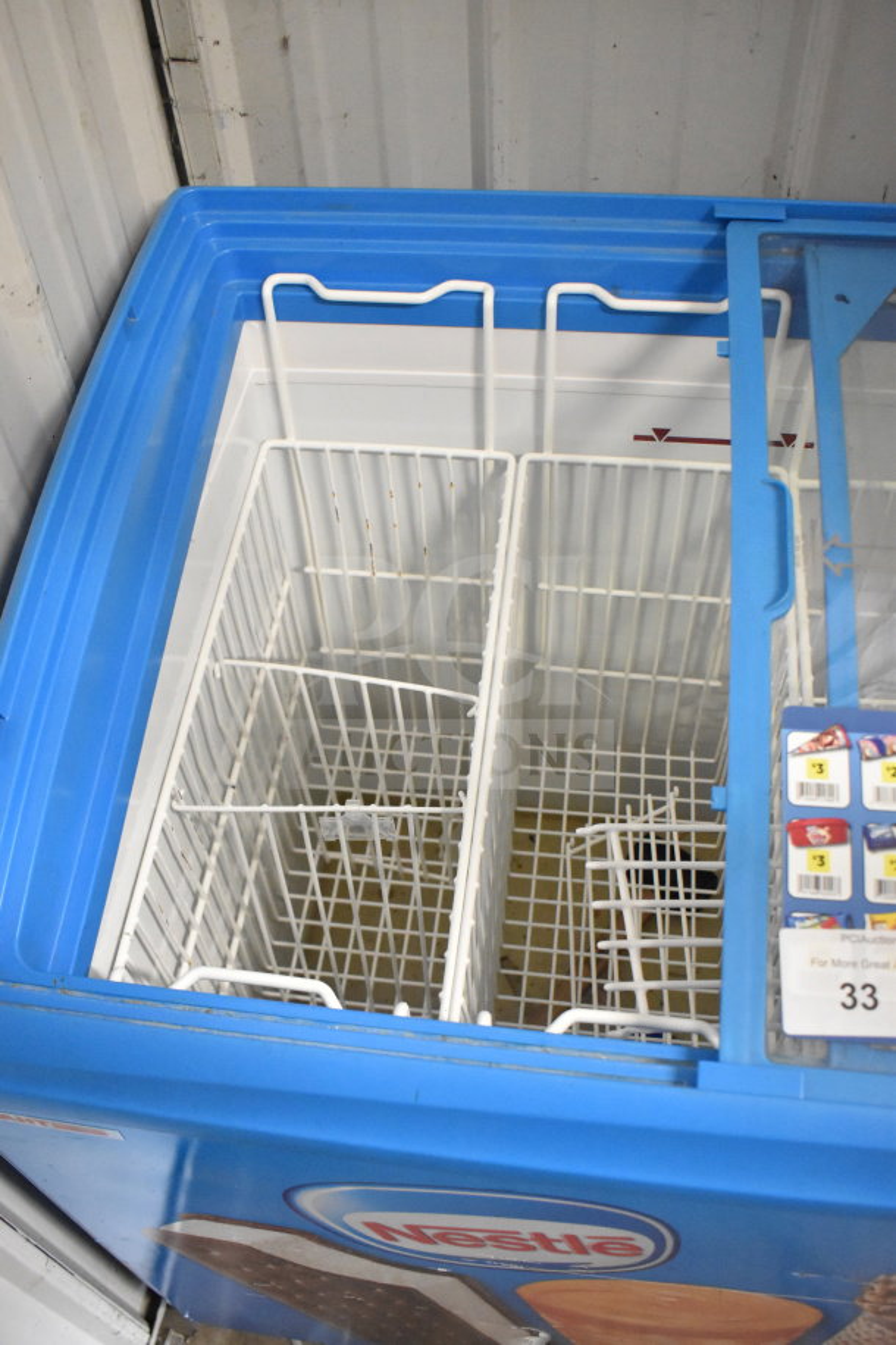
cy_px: 672
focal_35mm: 32
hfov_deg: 41.7
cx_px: 448
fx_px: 1176
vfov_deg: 59.5
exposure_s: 1/80
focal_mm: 21
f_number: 4.5
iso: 6400
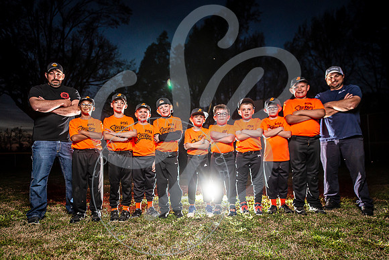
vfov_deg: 47.6
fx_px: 293
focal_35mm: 27
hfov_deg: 67.1
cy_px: 143
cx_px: 190
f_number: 4
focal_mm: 24
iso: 400
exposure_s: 1/200
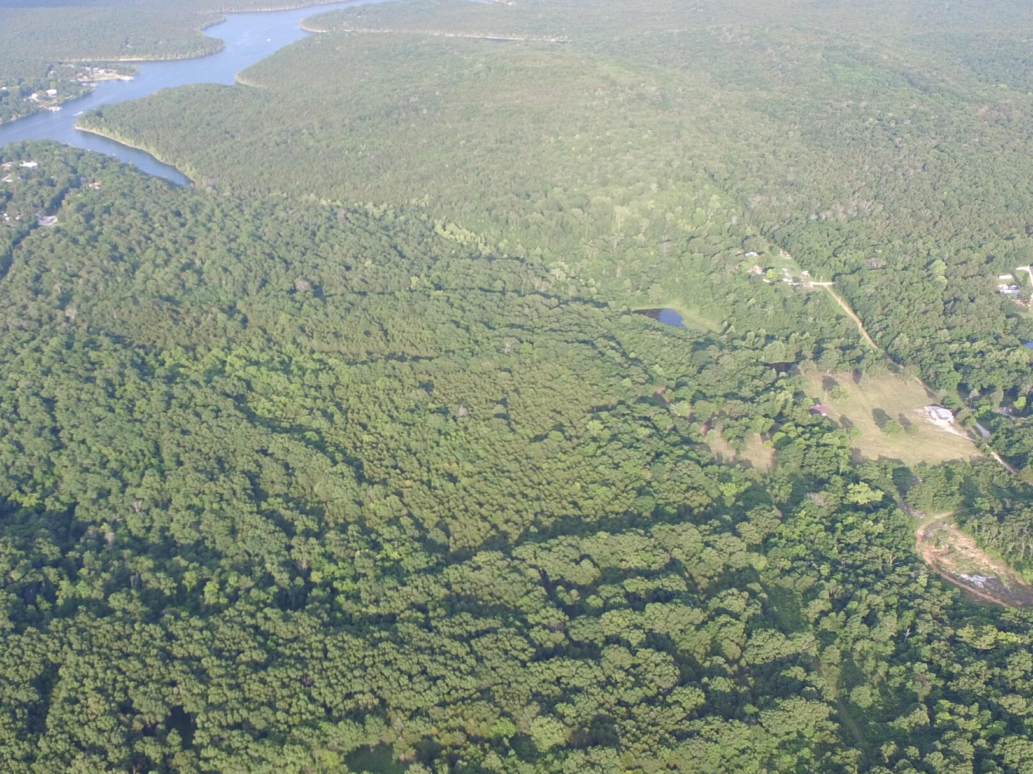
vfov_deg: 38.6
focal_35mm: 37
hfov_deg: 49.3
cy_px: 421
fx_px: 1104
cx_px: 350
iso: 100
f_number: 2.8
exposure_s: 1/208
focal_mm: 3.61
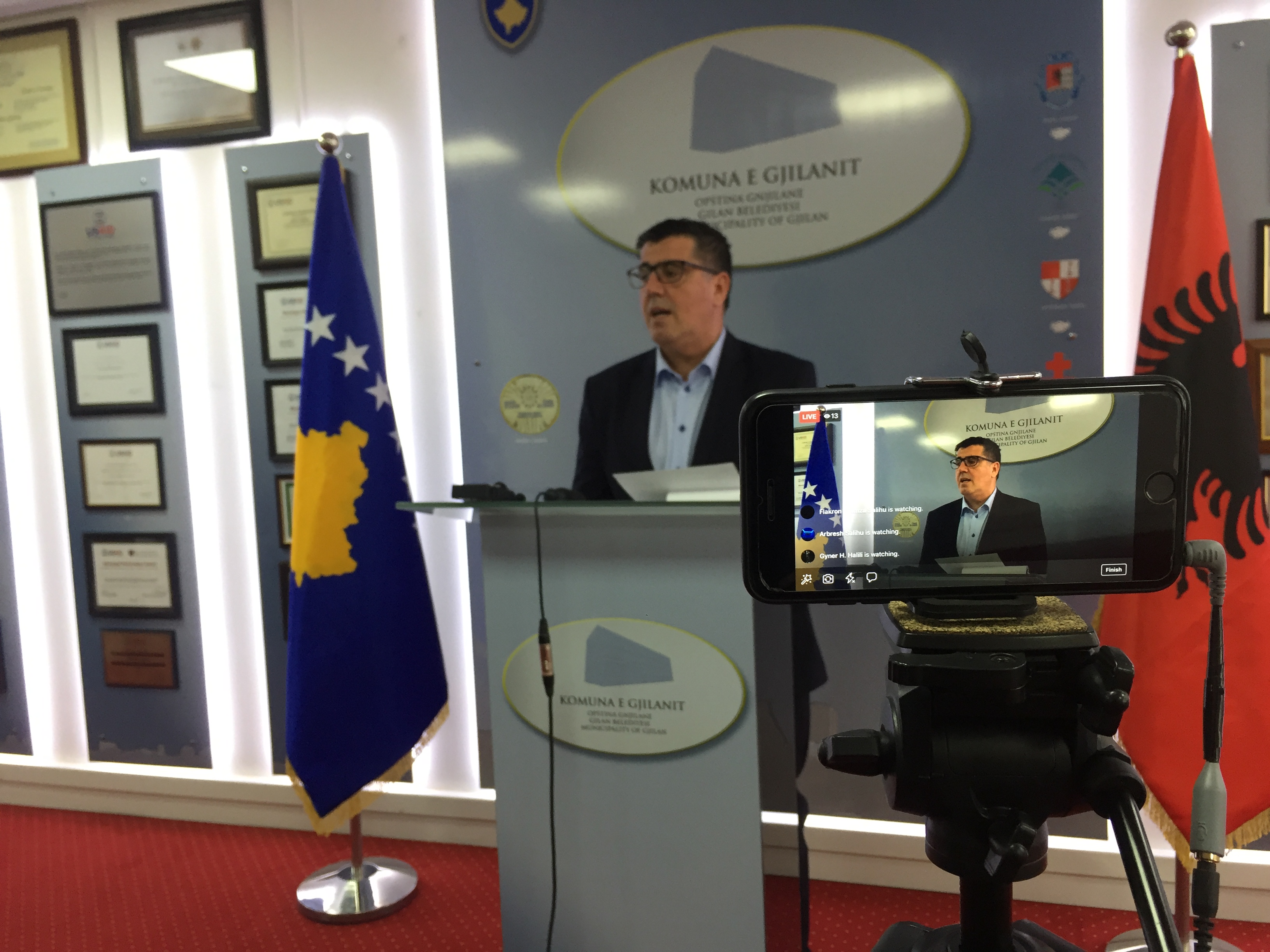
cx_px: 635
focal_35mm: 29
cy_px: 476
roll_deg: +1.4
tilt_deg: -4.7
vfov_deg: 48.2
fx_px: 1064
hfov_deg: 61.7
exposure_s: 1/33
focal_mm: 4.15
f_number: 2.2
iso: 100
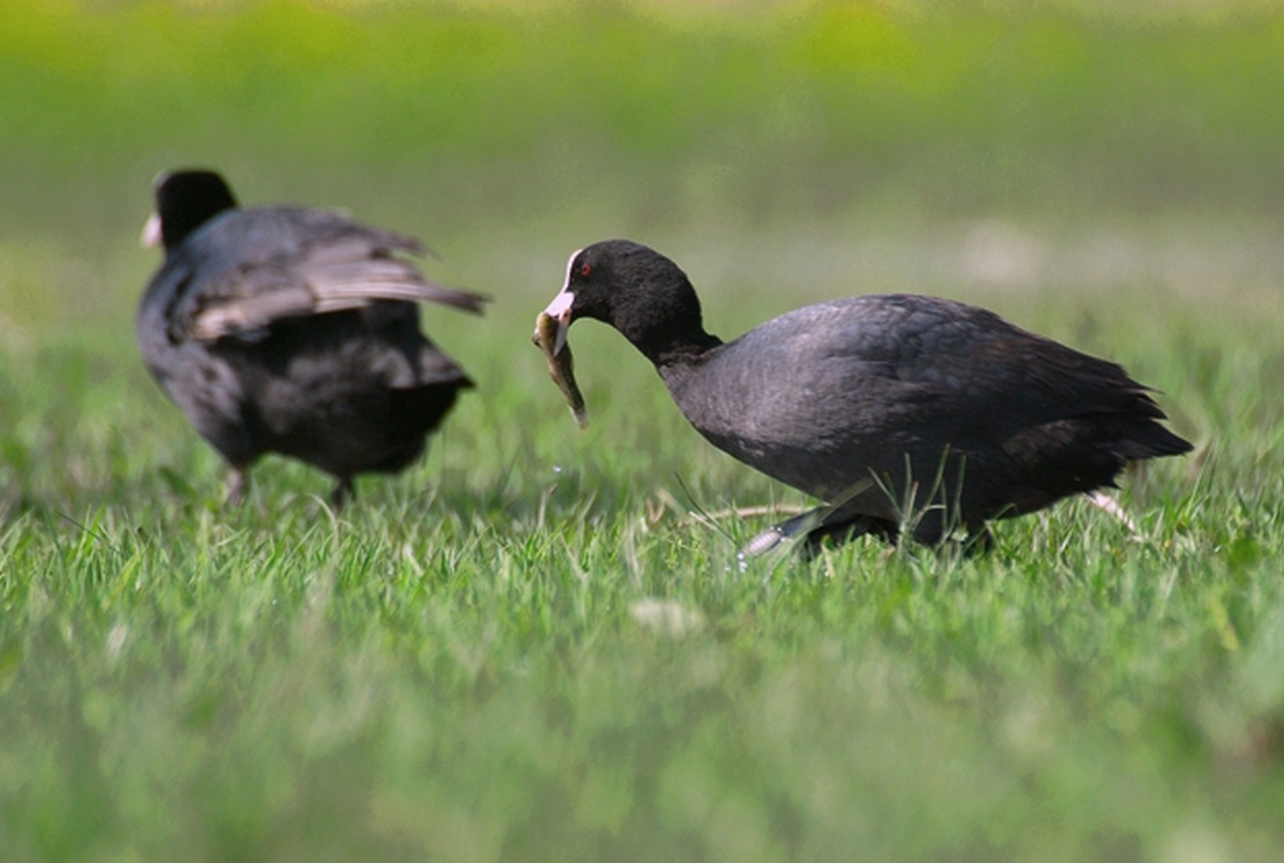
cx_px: 681
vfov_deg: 1.4
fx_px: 34465
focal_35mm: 964
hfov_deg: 2.1
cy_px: 373
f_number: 8
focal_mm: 500
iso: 800
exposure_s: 1/800
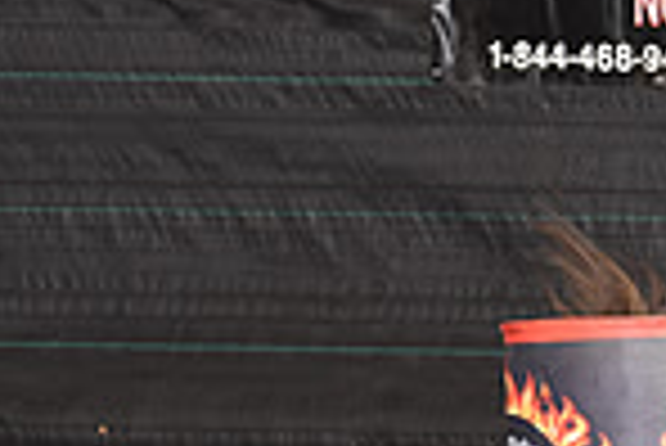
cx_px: 1220
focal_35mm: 900
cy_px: 331
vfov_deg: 1.5
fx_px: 16666
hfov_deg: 2.3
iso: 1000
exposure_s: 1/250
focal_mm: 230
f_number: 5.6
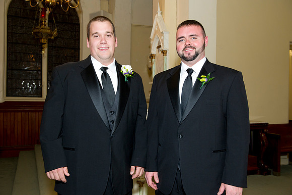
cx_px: 146
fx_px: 276
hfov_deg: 55.8
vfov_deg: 38.8
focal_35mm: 34
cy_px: 98
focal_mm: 34
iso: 800
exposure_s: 1/125
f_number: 5.6
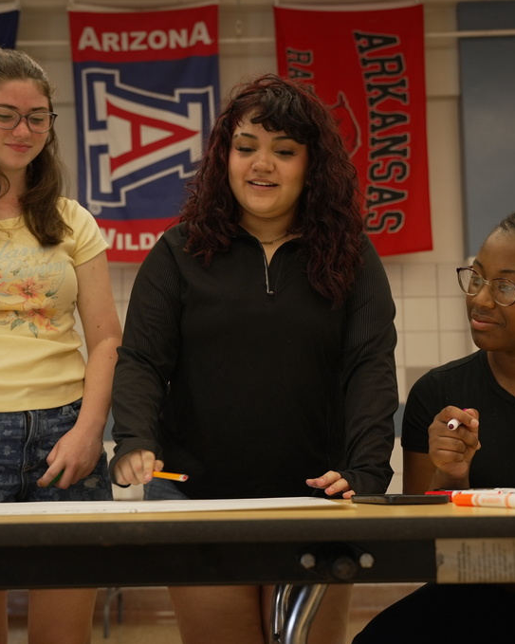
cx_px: 255
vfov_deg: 36.0
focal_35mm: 52
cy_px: 322
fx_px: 991
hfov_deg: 29.1
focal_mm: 36.7
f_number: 4
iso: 800
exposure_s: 1/100
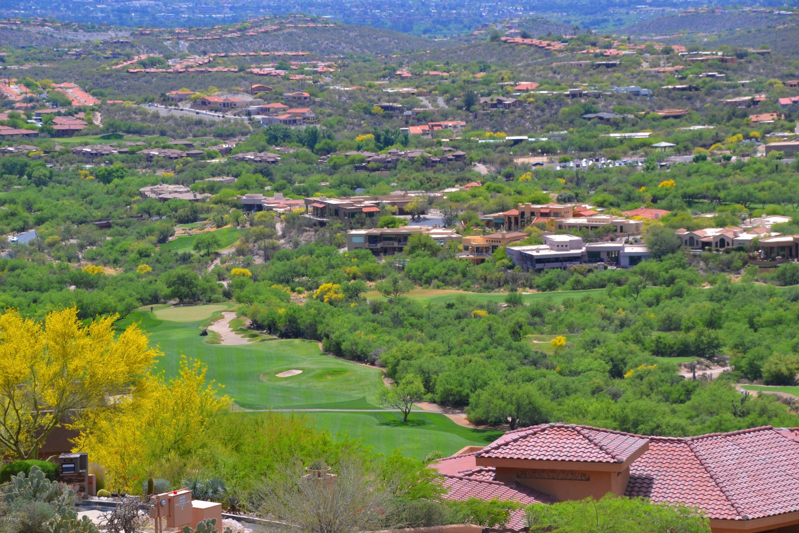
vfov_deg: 10.7
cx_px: 397
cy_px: 268
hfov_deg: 16.0
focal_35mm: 129
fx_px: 2852
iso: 100
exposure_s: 1/320
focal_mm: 85
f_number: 9
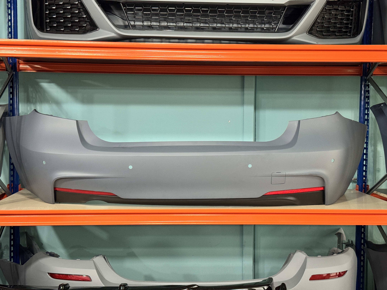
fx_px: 537
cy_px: 145
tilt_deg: -2.7
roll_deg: +0.0
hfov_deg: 39.7
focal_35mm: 48
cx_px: 194
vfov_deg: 30.3
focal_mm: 6.76
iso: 250
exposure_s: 1/33
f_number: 1.78
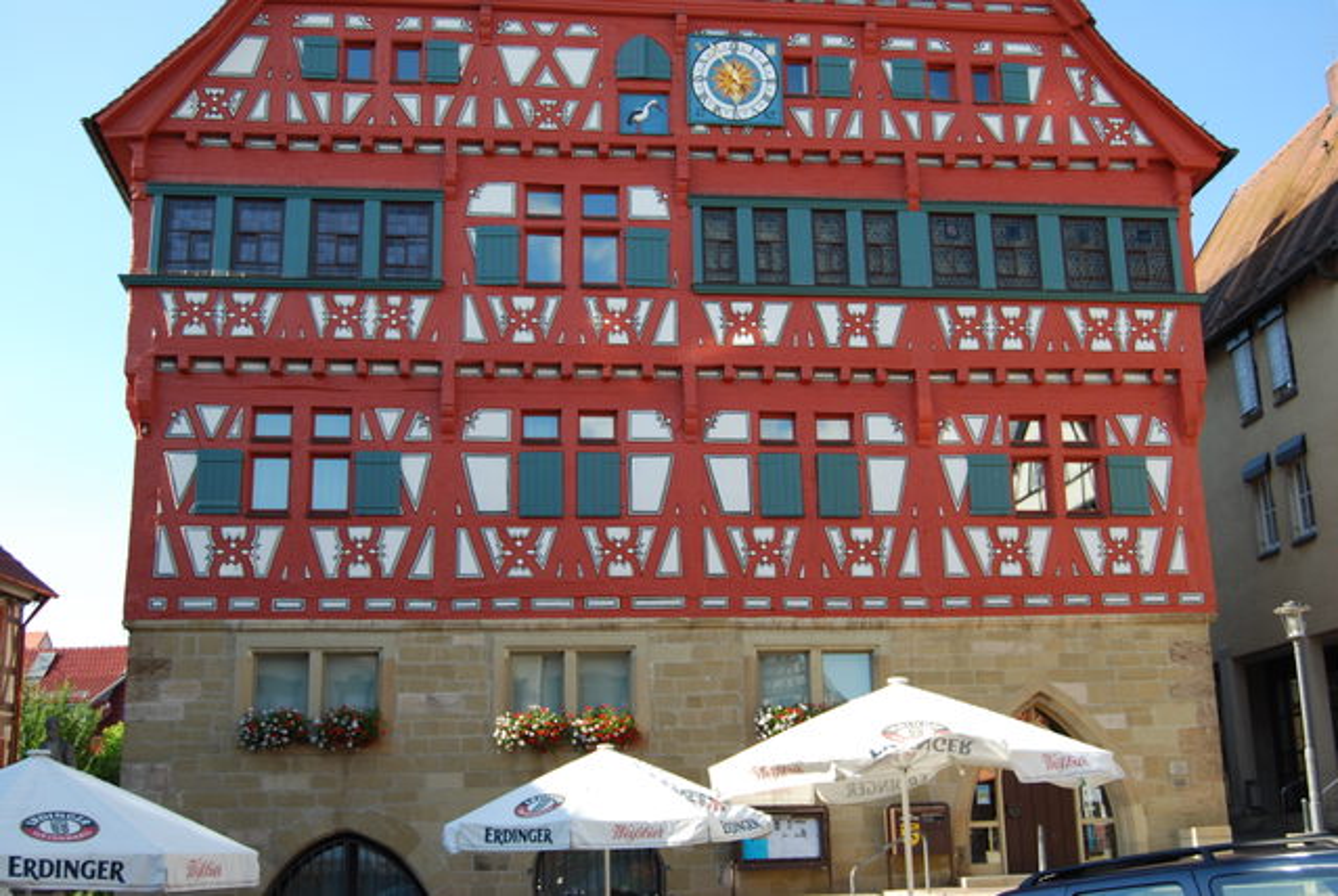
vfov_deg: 34.3
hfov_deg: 49.5
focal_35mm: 39
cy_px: 448
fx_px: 1451
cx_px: 669
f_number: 6.3
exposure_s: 1/160
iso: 100
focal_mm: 26
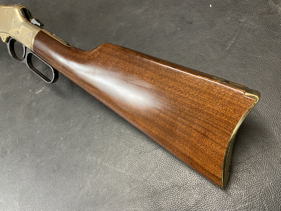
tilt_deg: -58.2
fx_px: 211
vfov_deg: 53.1
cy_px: 106
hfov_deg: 67.3
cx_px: 140
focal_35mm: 26
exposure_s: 1/50
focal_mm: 4.25
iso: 400
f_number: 1.8
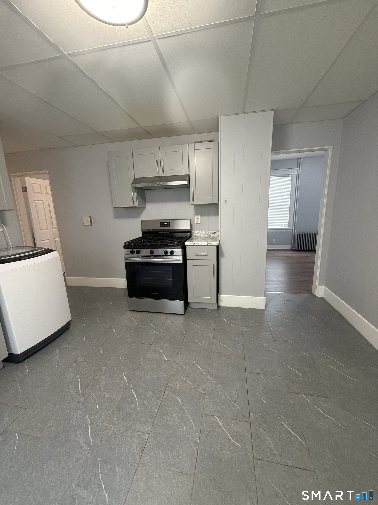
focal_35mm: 14
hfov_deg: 85.7
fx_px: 204
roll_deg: +1.9
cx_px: 189
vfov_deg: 102.1
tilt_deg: -11.4
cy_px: 252
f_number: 2.2
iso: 400
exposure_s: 1/60
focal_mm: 2.22
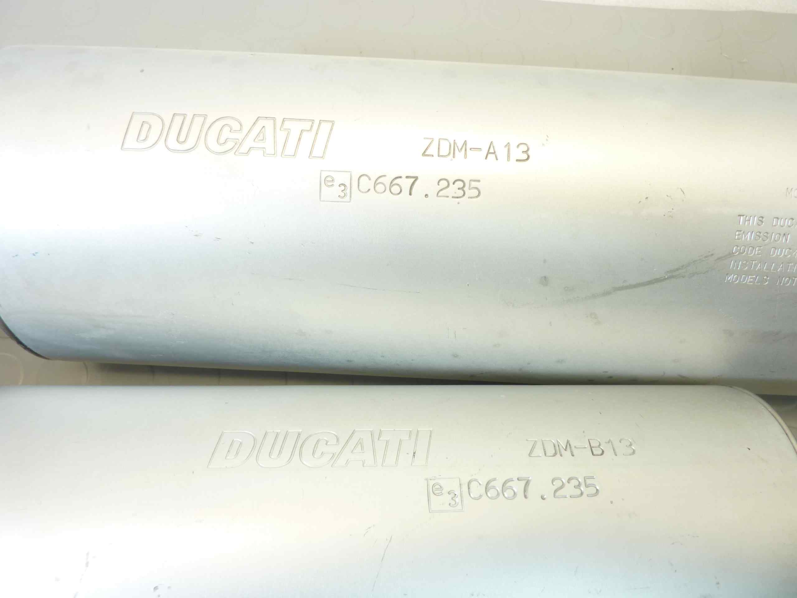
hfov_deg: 69.4
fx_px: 576
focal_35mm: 25
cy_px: 299
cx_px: 398
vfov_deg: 54.9
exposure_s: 1/20
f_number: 3.3
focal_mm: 4.1
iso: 80
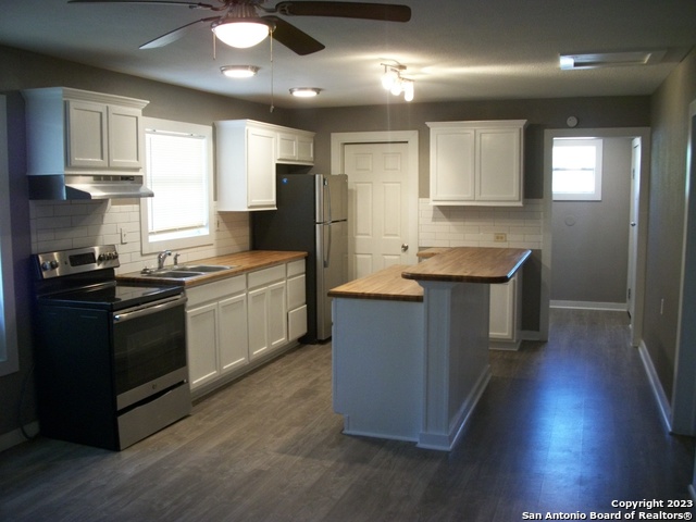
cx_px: 348
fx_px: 643
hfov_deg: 56.8
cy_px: 261
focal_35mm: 32
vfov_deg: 44.2
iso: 160
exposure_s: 1/30
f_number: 2.9
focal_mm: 5.7
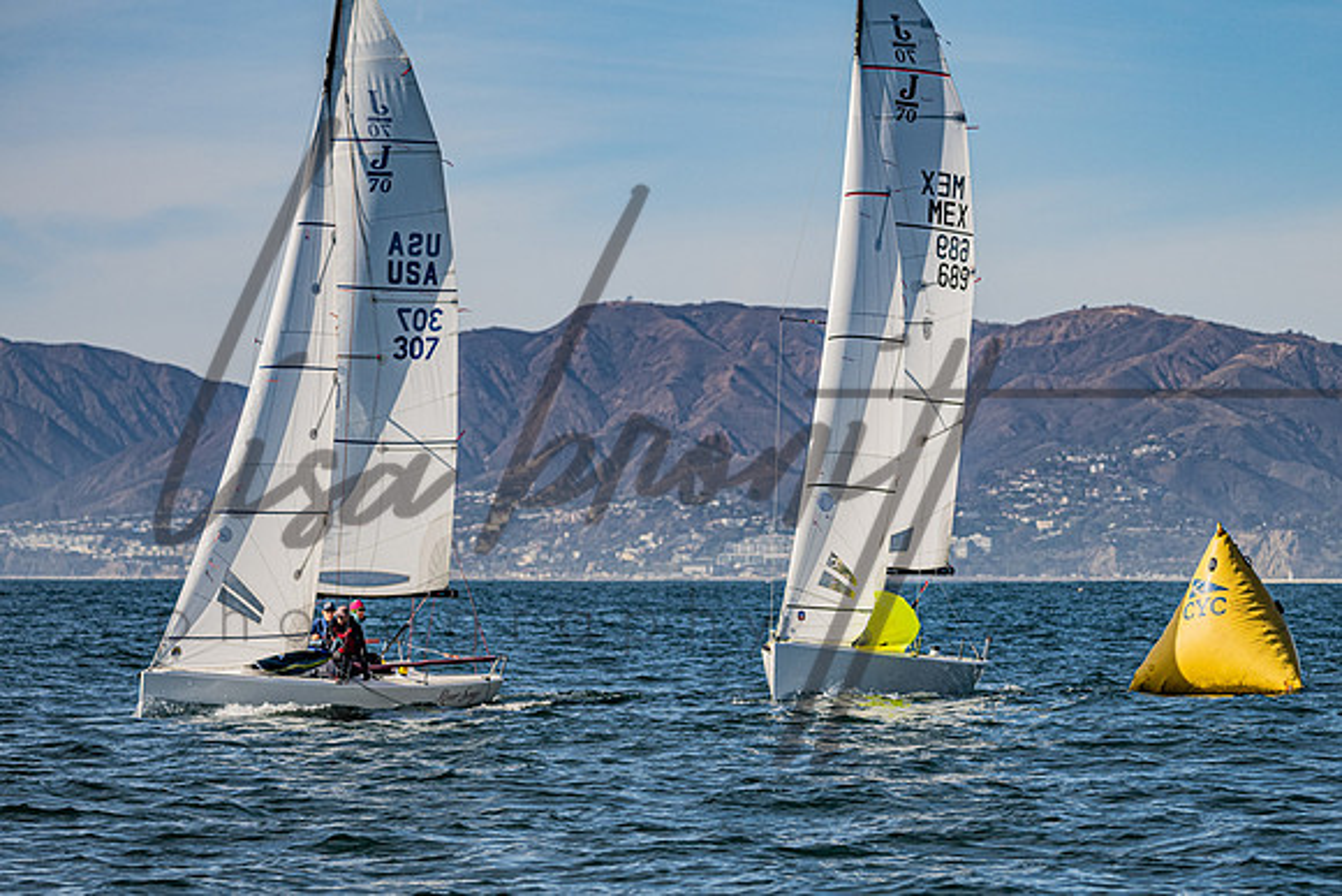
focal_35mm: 180
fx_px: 6701
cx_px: 792
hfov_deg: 11.4
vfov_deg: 7.6
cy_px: 558
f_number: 5.6
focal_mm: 140
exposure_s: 1/3200
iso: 320
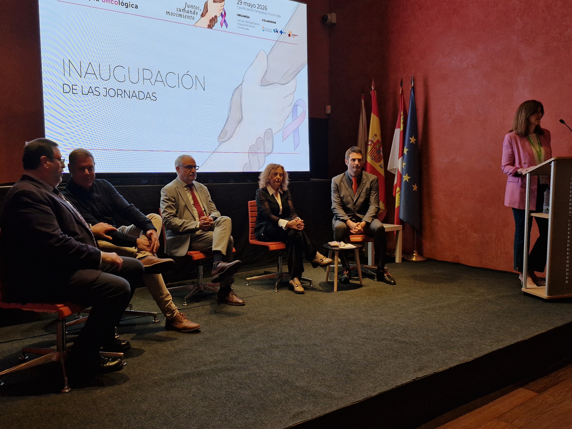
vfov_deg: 48.2
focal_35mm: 29
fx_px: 479
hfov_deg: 61.6
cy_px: 212
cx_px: 275
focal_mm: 5.54
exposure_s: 1/120
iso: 200
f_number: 1.8
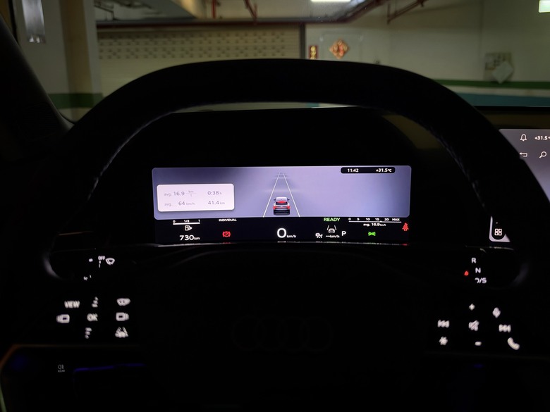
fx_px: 445
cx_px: 275
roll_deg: +0.8
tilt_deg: -15.0
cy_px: 206
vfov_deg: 49.7
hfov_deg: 63.4
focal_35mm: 28
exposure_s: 1/33
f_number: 1.48
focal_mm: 6.93
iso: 640
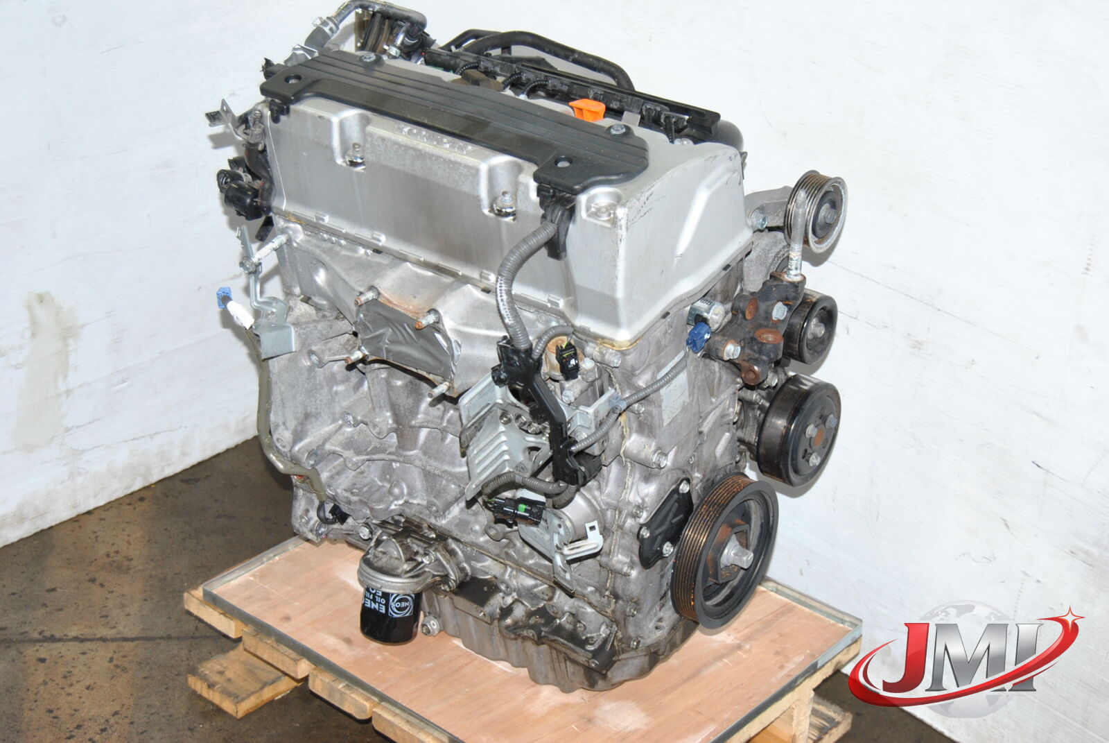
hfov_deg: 35.0
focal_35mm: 57
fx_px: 1758
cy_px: 372
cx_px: 554
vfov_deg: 23.8
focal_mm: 38
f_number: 5.6
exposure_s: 1/200
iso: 400
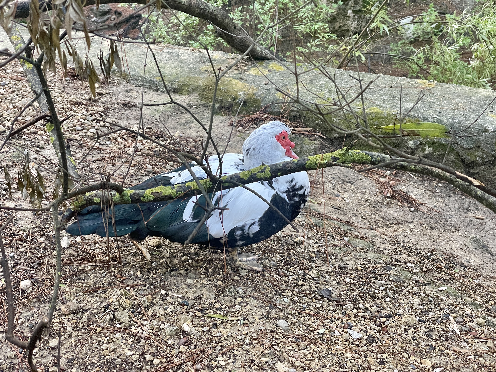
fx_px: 745
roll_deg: +0.1
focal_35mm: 52
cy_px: 186
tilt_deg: -23.8
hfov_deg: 36.8
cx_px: 248
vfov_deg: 28.0
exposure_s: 1/60
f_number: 2
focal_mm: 6
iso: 250
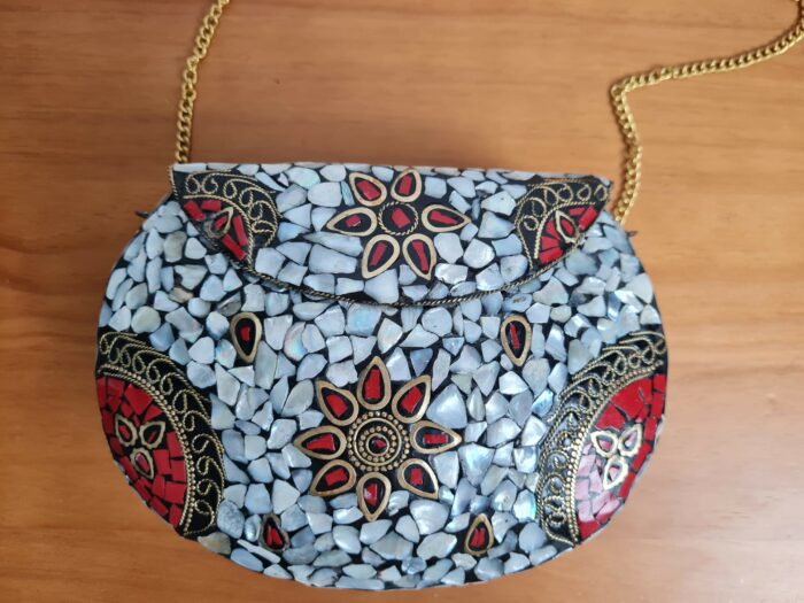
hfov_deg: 67.3
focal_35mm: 26
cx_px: 402
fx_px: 604
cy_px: 302
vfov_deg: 53.1
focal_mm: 5.4
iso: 200
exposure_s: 1/120
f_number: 1.8
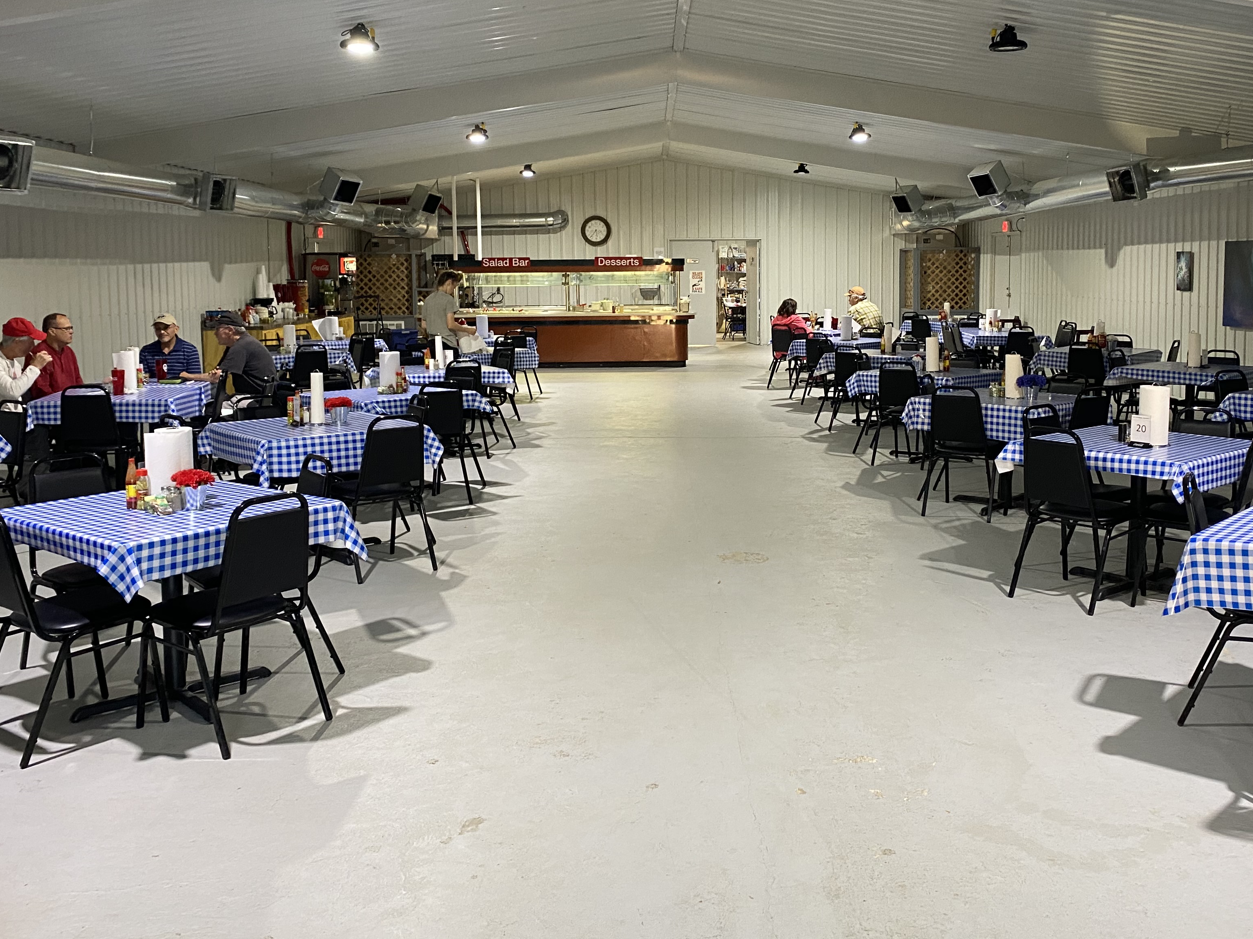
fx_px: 1231
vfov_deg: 41.6
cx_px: 706
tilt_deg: -5.4
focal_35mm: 34
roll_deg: +0.5
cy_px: 365
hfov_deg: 53.8
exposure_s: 1/60
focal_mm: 4.25
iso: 200
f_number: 1.8
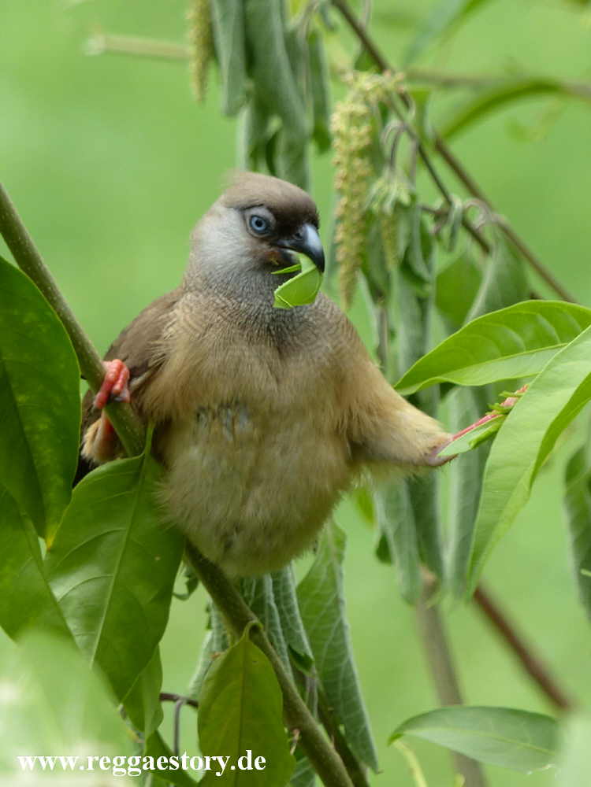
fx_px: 8924
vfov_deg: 5.1
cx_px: 296
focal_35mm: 392
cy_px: 394
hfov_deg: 3.8
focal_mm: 70.5
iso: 100
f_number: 3.5
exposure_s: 1/125
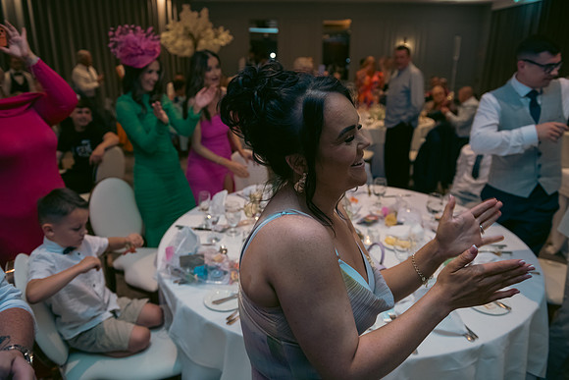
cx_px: 284
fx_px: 427
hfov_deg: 67.4
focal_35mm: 27
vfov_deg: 48.0
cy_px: 190
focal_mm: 27
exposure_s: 1/160
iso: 800
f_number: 3.5
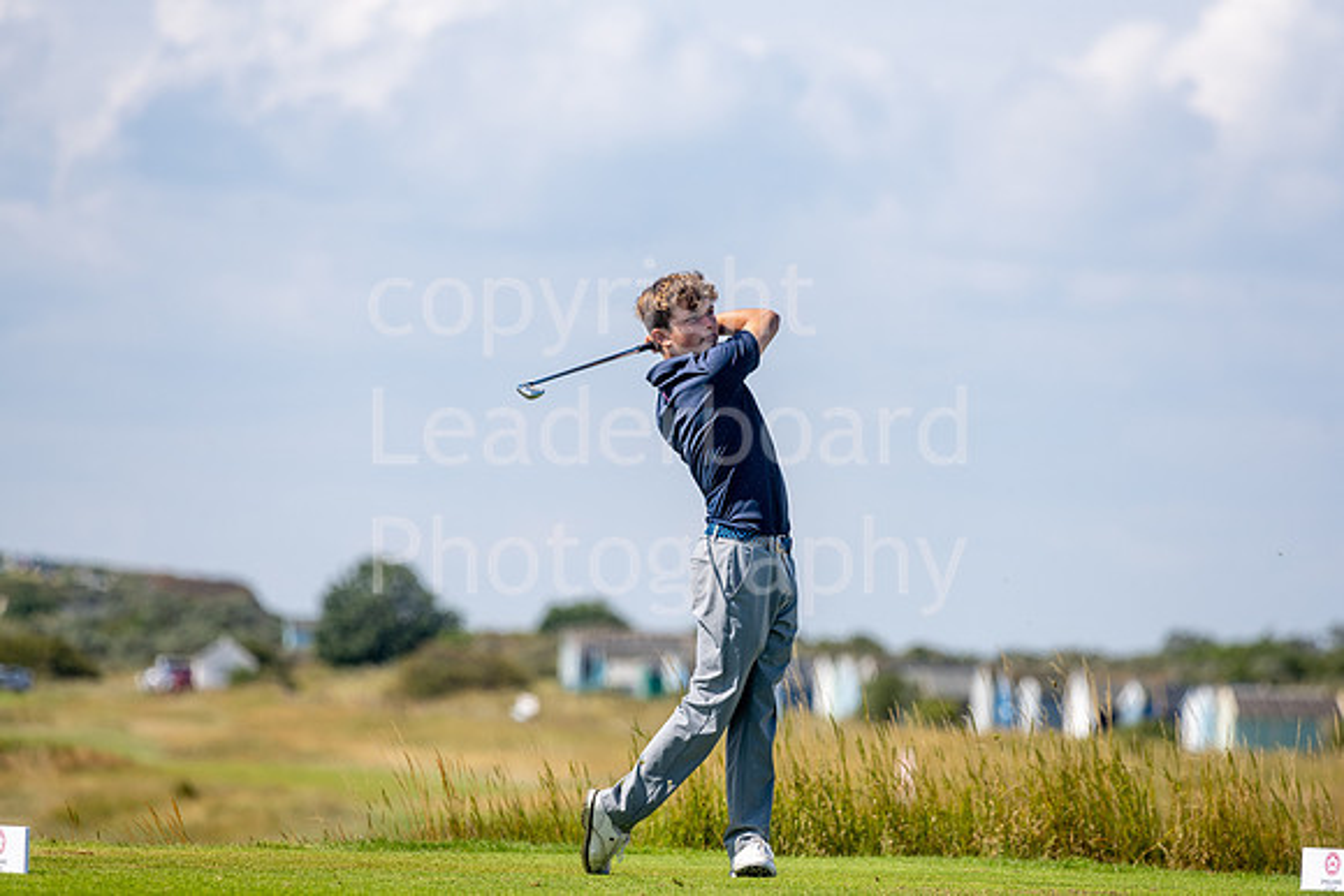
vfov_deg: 4.6
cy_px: 448
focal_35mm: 300
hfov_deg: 6.9
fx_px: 11202
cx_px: 672
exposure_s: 1/800
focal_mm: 300
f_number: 5.6
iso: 160
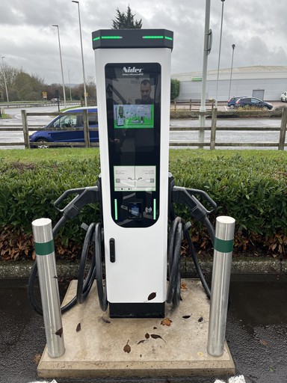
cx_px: 144
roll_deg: +1.1
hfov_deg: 53.1
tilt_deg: -17.3
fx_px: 287
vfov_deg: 67.3
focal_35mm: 26
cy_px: 192
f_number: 1.6
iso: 50
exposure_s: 1/279
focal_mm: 5.1
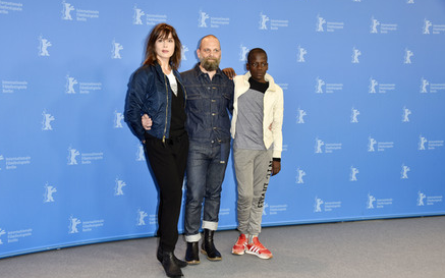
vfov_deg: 30.5
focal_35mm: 42
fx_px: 509
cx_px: 222
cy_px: 147
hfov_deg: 47.2
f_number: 5.6
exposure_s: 1/125
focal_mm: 40
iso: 640
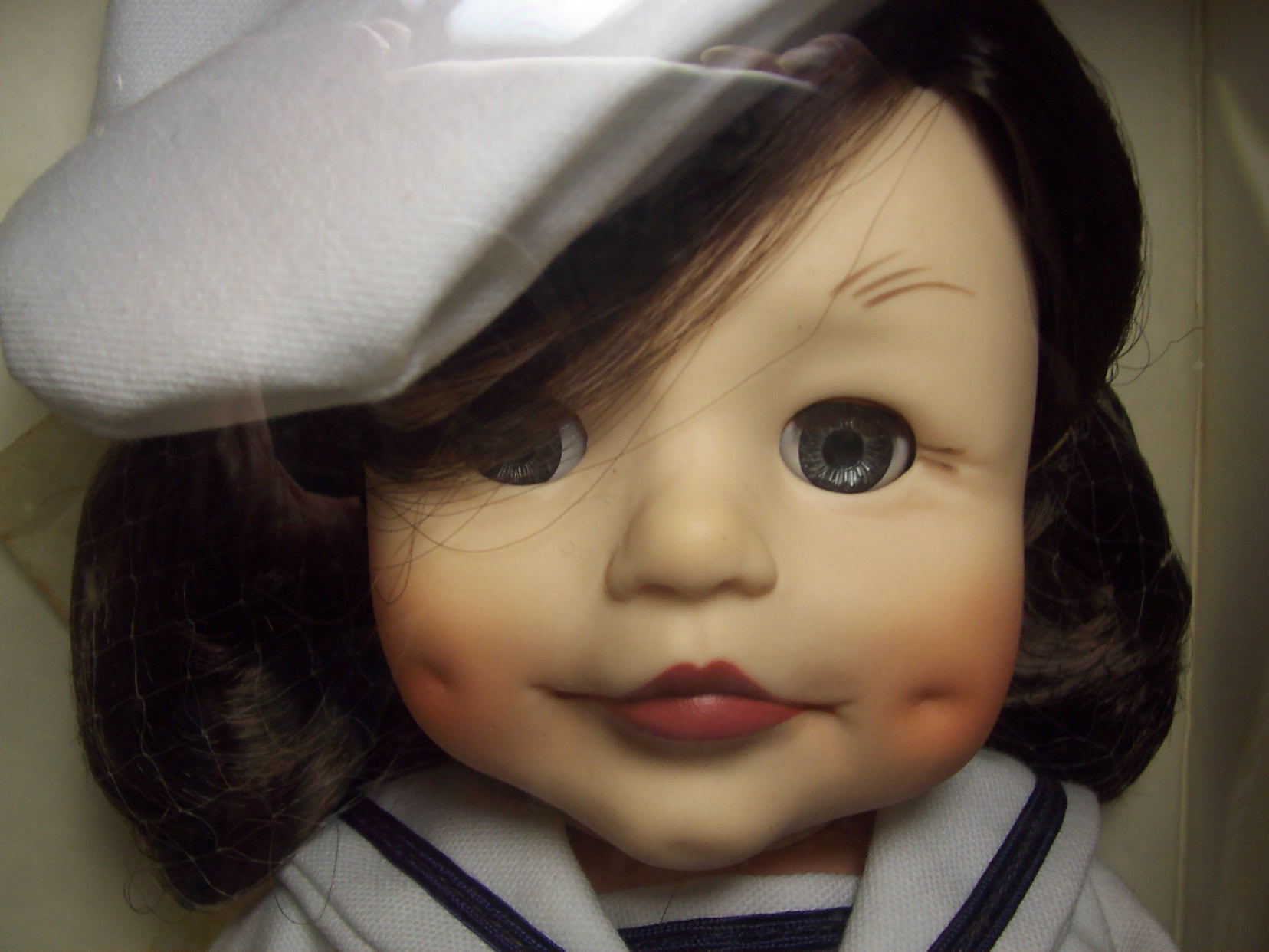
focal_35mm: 37
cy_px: 476
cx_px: 634
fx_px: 1356
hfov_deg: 50.1
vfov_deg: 38.7
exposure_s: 1/60
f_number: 2.8
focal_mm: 5.6
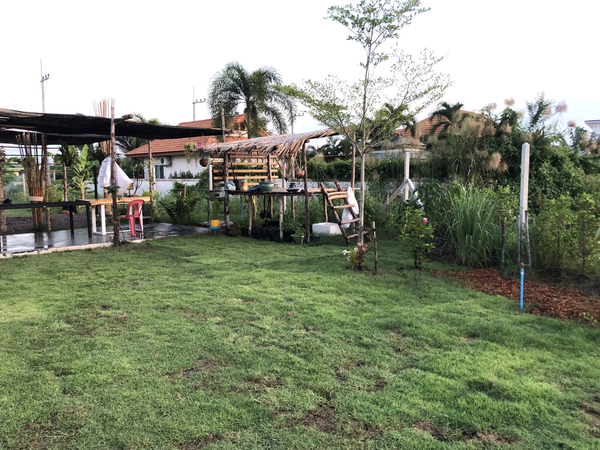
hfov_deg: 63.4
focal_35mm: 28
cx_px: 300
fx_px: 485
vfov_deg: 49.7
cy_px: 225
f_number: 1.8
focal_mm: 3.99
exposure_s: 1/17
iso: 50
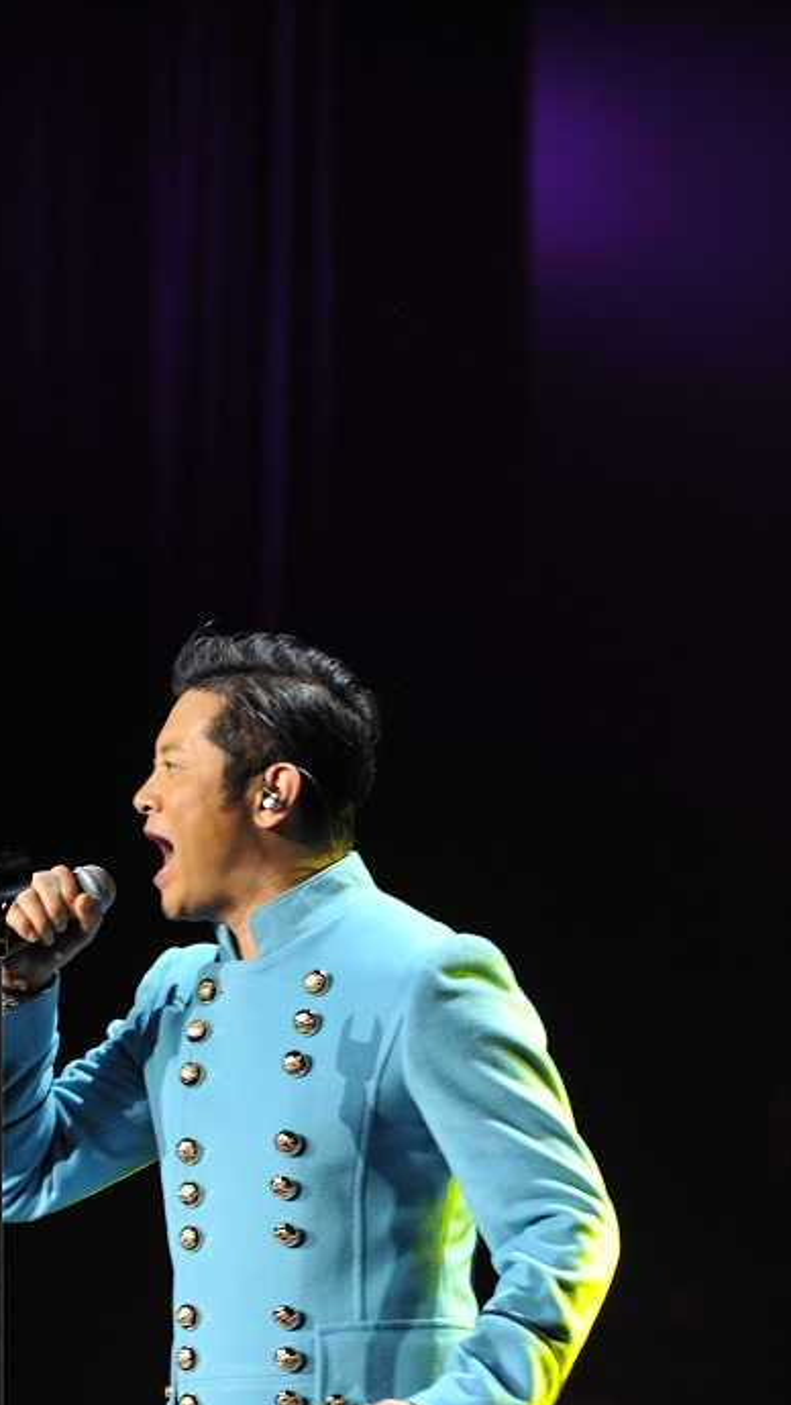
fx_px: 13710
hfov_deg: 3.3
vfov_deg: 5.9
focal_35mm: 368
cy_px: 1226
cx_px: 58
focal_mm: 200
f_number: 2.8
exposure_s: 1/100
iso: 200
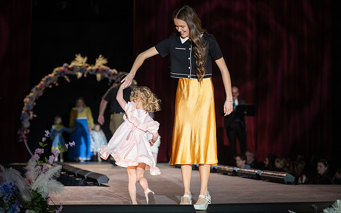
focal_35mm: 107
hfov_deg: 19.5
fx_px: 994
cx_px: 188
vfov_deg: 12.2
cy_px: 114
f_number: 2.8
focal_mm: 95
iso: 640
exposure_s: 1/640
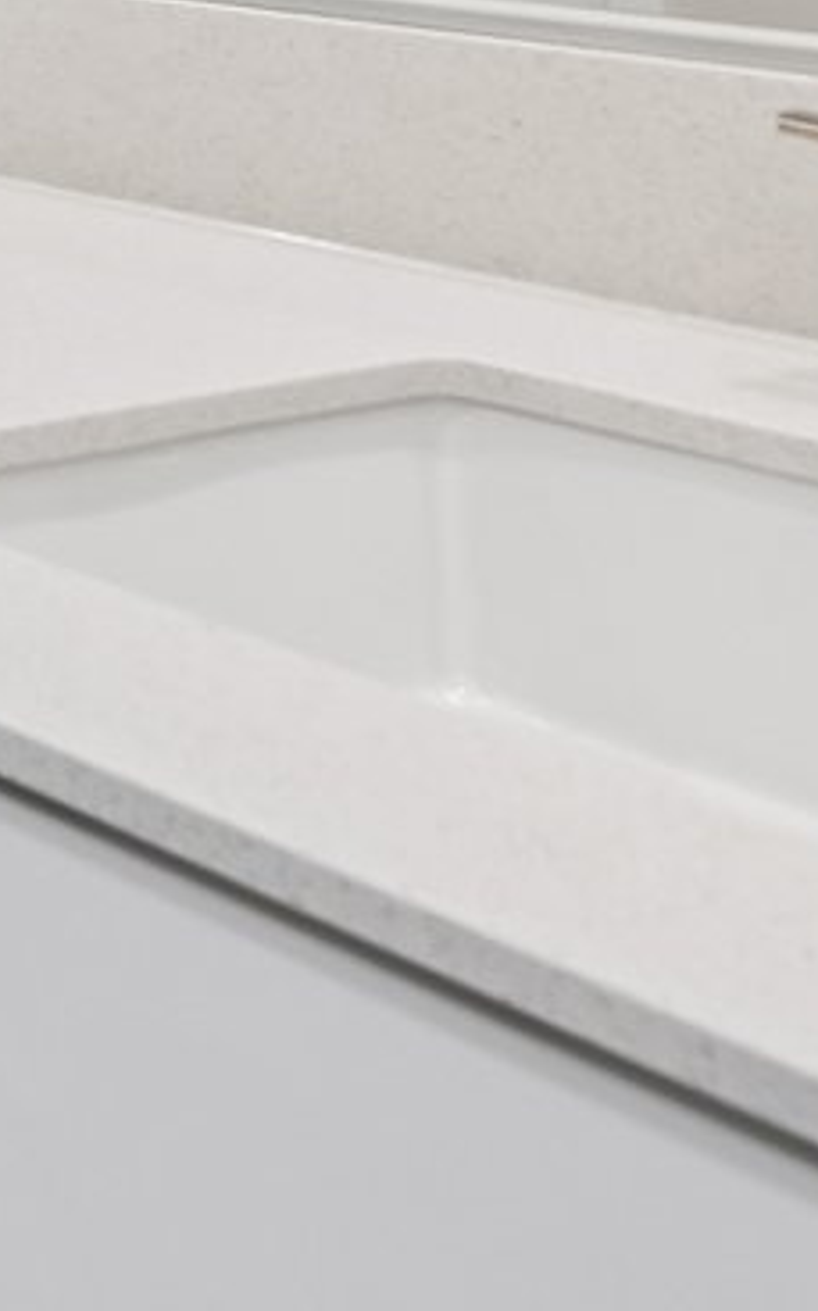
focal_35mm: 74
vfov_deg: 25.0
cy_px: -280
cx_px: -907
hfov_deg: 14.2
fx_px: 2643
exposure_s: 1/20
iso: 400
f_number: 7.1
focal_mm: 13
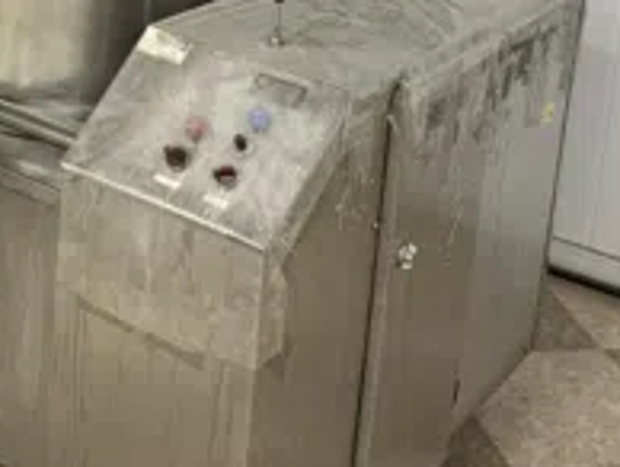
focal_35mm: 79
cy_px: -166
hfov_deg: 24.5
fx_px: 1417
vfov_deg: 17.4
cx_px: 169
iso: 640
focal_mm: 6.76
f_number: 1.78
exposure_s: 1/50
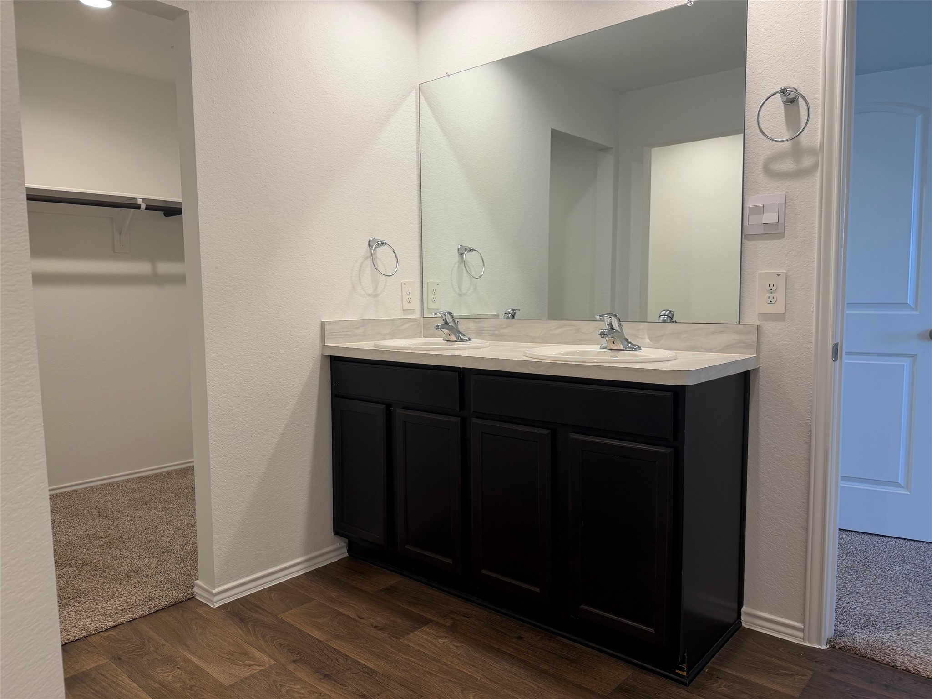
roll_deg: +1.3
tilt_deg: -2.9
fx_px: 646
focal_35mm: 24
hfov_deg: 71.6
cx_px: 466
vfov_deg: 56.8
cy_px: 350
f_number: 1.78
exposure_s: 1/120
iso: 100
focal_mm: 6.76
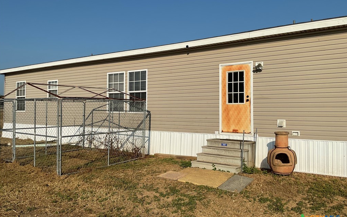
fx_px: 293
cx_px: 173
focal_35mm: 31
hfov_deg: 61.2
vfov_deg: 40.6
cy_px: 100
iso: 16
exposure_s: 1/4065
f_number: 1.8
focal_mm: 3
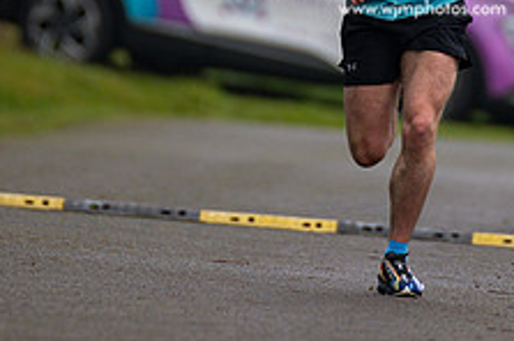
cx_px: 422
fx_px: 16709
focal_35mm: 1172
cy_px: -88
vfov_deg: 1.2
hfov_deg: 1.8
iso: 250
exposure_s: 1/1600
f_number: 2.8
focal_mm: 300
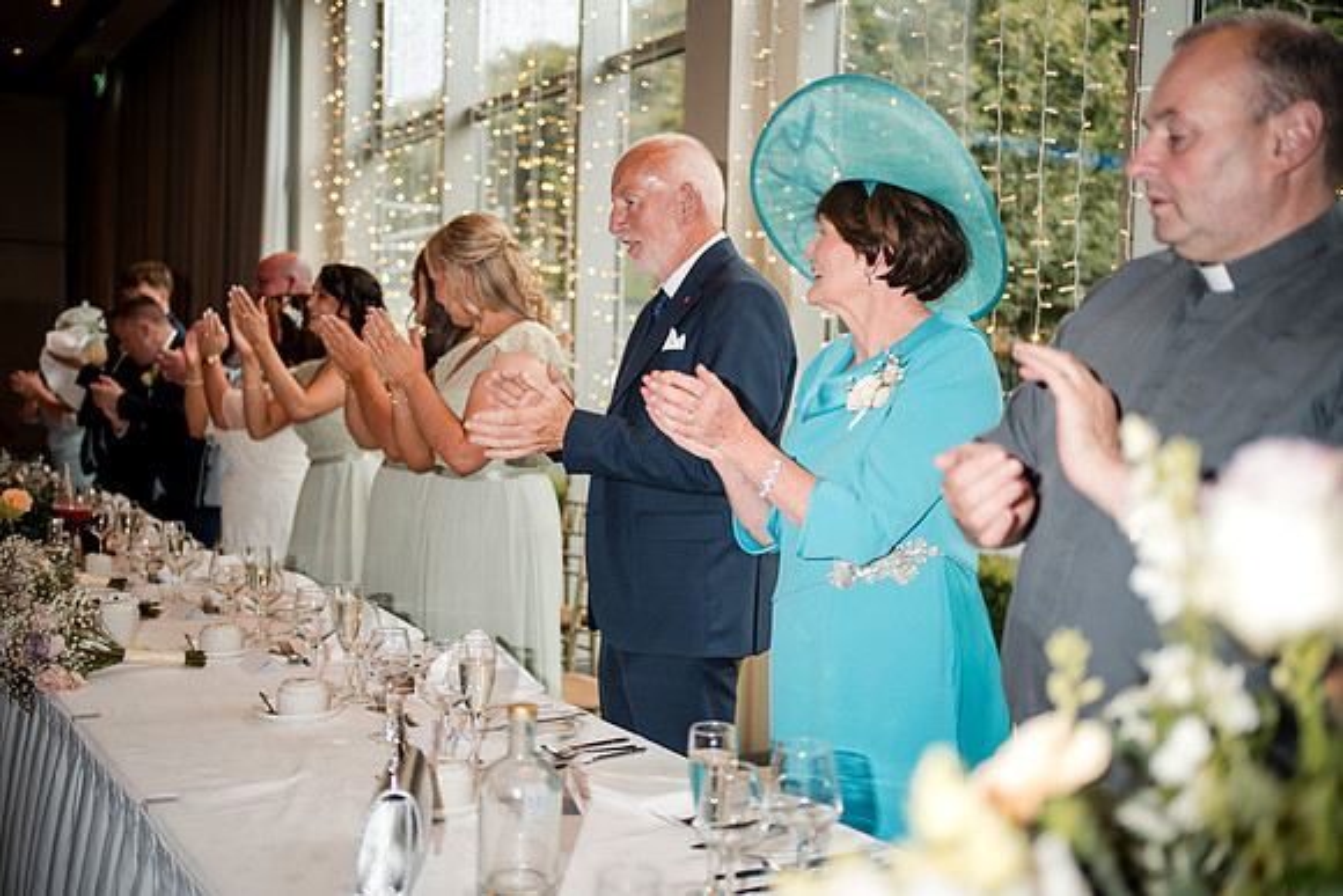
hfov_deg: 54.4
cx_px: 672
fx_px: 1306
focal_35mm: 35
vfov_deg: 37.9
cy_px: 448
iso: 200
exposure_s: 1/200
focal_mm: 35
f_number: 1.8
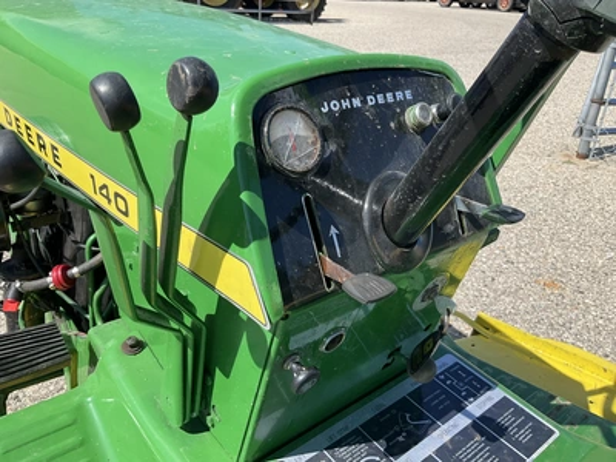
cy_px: 231
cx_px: 308
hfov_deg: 61.7
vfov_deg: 48.2
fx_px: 516
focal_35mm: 29
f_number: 1.8
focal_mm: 3
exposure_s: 1/1451
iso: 25
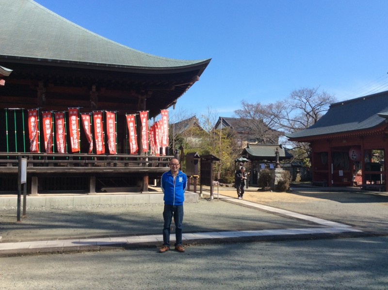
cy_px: 145
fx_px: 358
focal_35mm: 32
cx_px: 194
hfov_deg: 56.9
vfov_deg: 44.1
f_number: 2.4
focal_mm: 3.3
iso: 32
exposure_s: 1/923
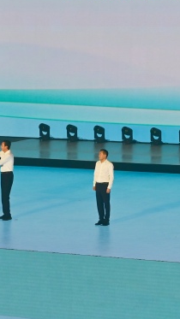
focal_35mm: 167
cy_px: 122
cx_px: -1
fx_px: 1416
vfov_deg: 12.9
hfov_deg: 7.2
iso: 900
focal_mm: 70
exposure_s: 1/640
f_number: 4.5
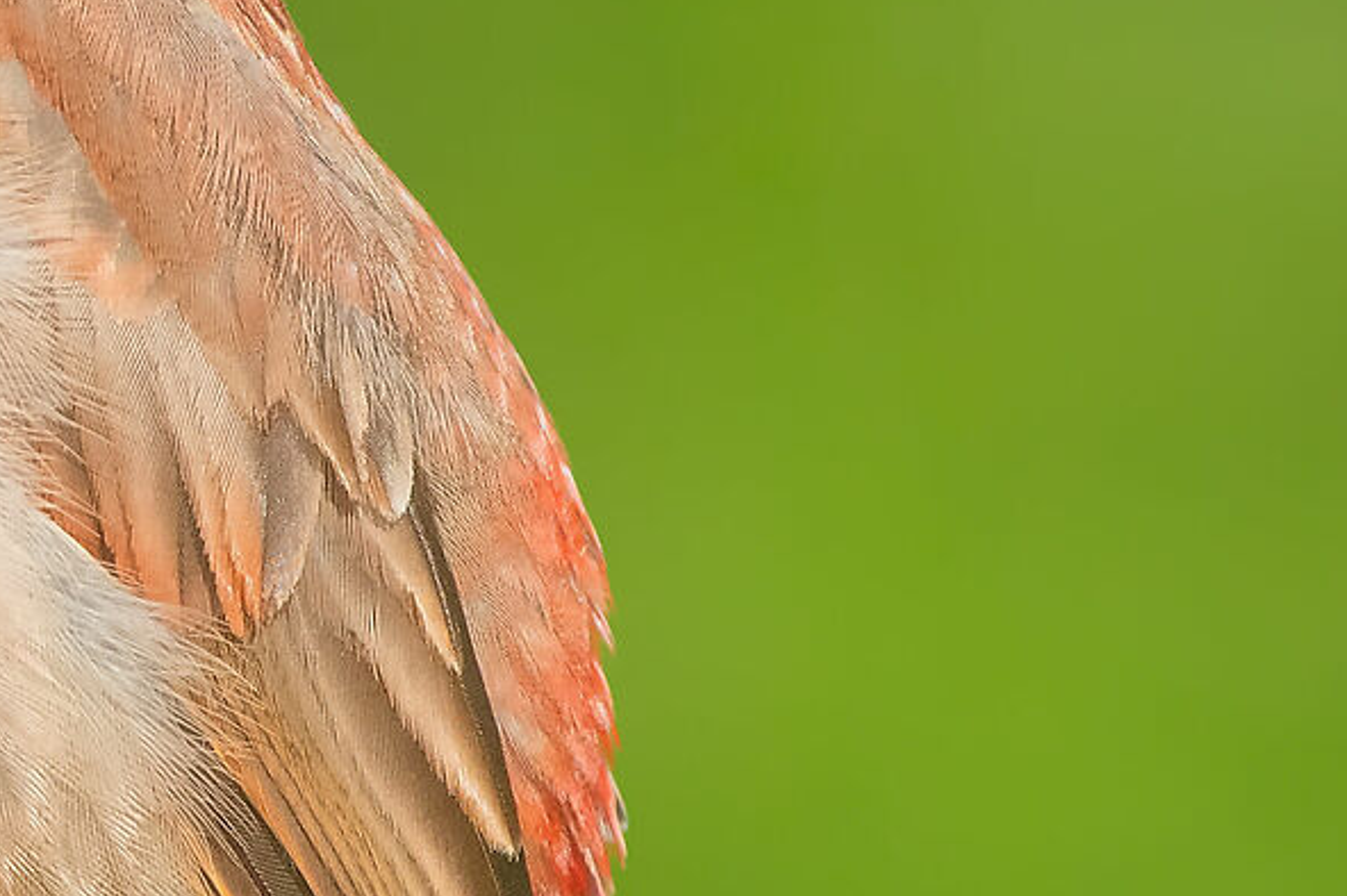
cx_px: -191
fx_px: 95580
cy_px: 425
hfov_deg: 0.8
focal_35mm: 2556
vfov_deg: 0.5
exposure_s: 1/1600
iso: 1000
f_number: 7.1
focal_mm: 420
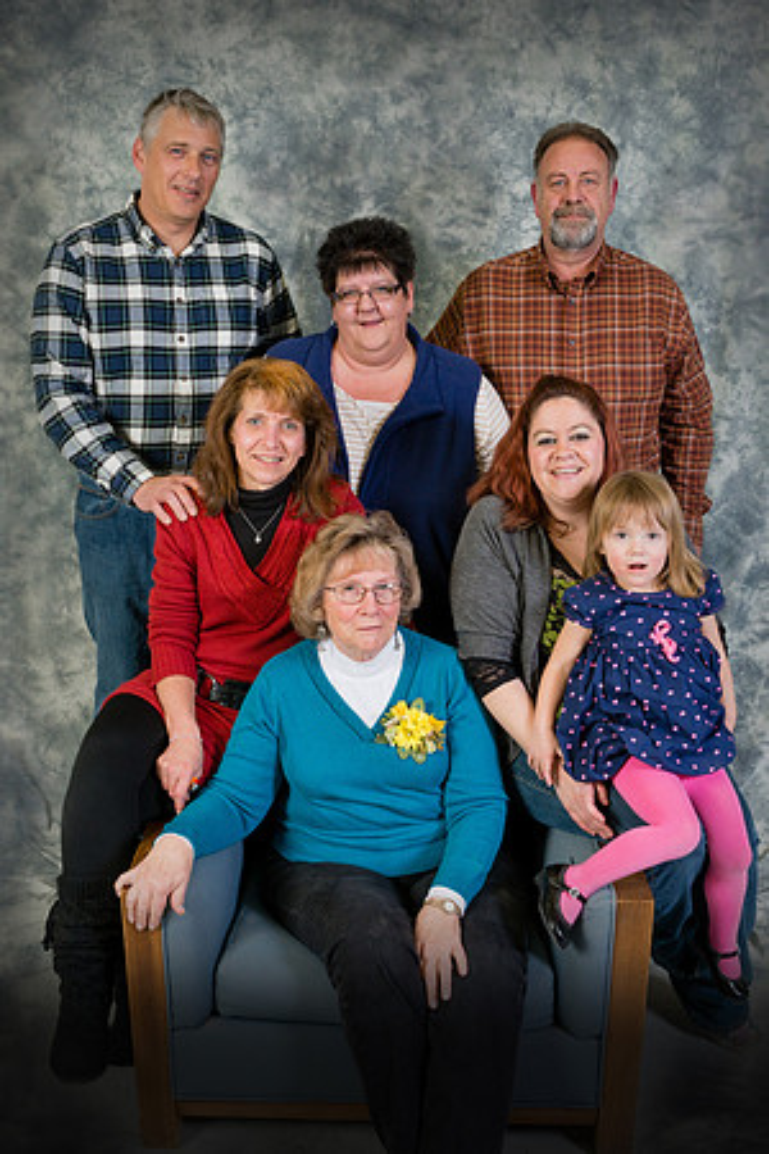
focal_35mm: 45
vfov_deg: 43.6
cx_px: 384
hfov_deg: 29.9
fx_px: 1442
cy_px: 577
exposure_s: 1/160
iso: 200
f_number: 5.6
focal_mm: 30
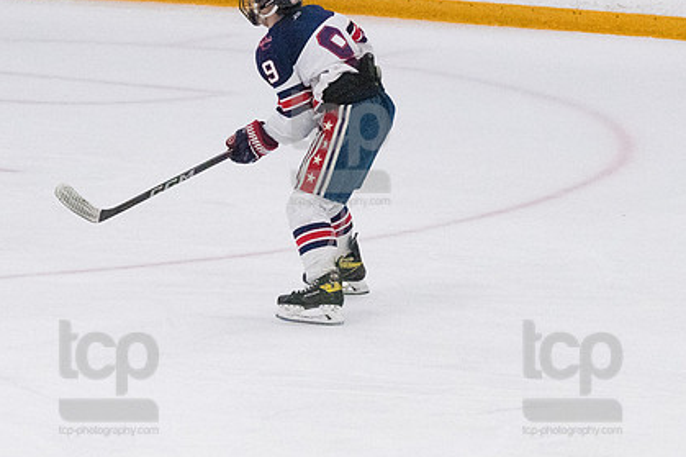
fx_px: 7695
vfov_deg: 3.4
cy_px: 149
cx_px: 341
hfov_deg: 5.1
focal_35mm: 404
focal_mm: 195
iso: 8000
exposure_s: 1/1600
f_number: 5
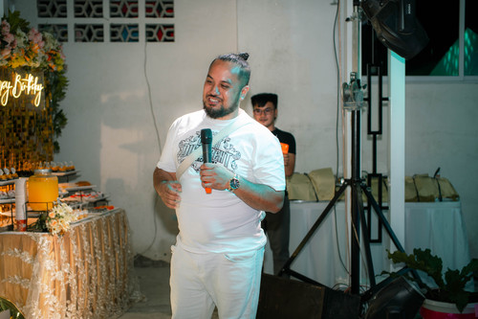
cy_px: 160
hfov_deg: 39.6
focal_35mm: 50
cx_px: 239
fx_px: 664
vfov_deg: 27.0
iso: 320
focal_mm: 50
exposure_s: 1/200
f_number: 2.8
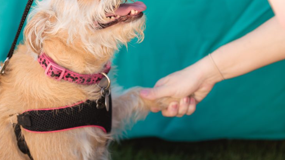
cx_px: 150
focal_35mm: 102
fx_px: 771
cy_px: 37
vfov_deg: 11.8
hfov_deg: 20.9
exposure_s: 1/1250
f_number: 2.8
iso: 250
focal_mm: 70
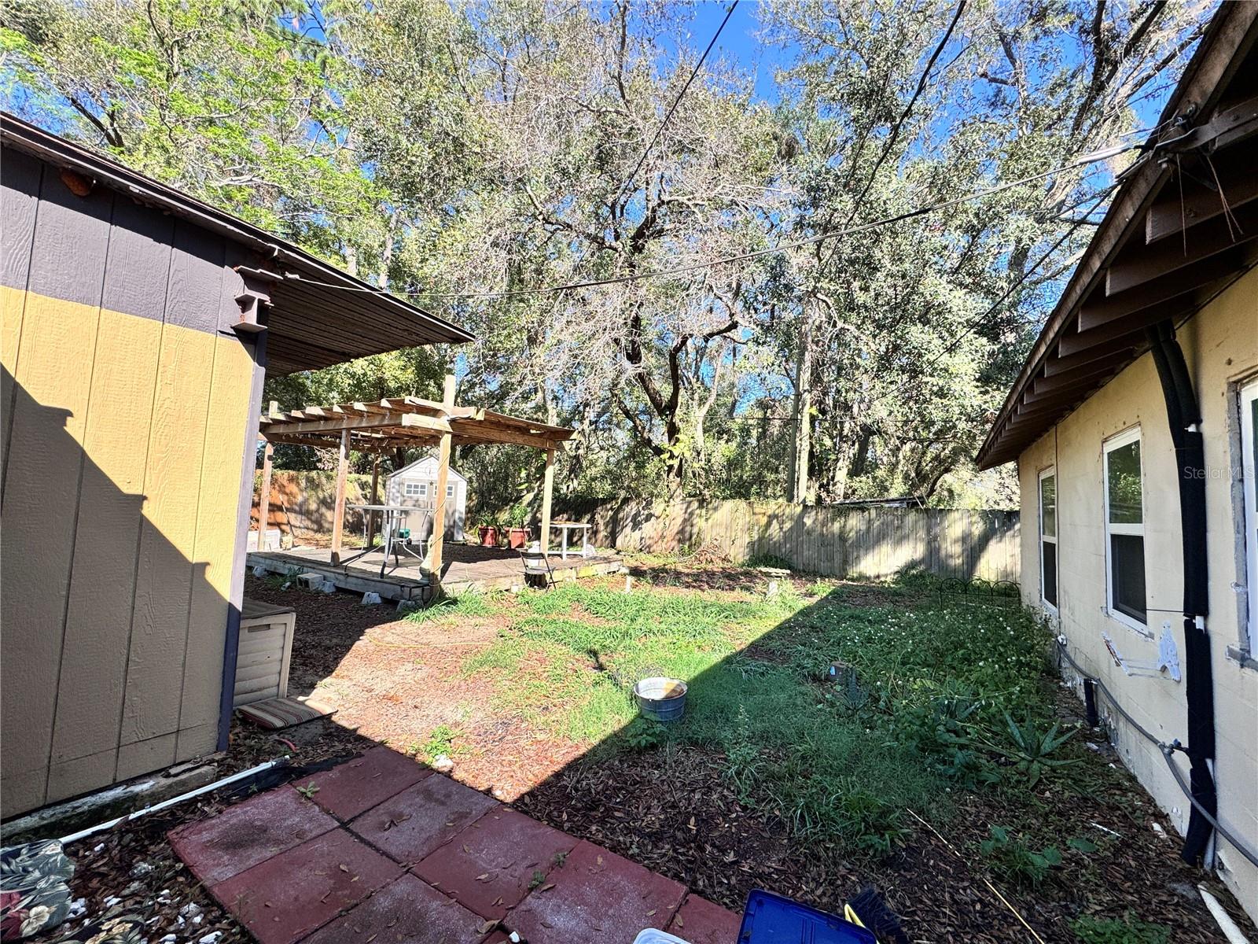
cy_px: 472
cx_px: 629
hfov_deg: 102.1
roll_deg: -1.9
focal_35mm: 14
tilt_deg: +3.7
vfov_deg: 85.7
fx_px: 509
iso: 40
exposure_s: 1/615
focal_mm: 2.22
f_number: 2.2
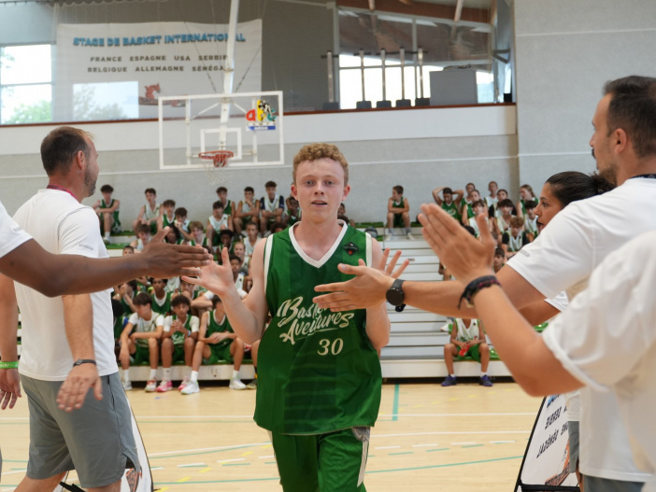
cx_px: 308
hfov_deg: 41.2
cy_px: 247
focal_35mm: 46
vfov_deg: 31.5
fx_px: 872
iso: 800
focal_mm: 28
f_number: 2.8
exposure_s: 1/320
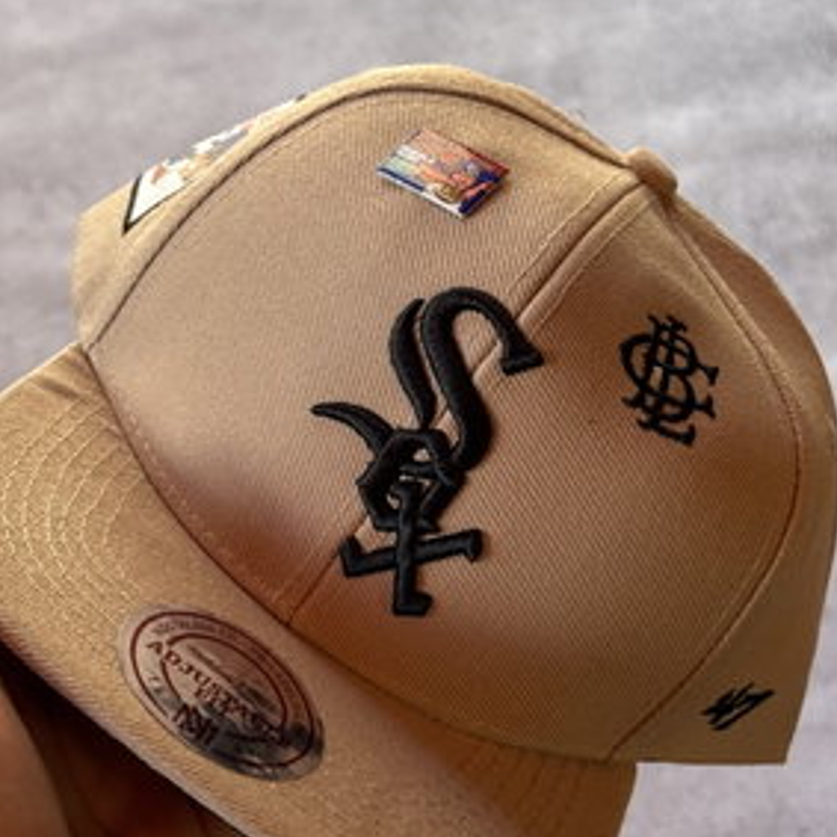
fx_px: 2188
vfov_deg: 21.6
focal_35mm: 80
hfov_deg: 21.7
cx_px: 399
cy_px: 327
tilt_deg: -67.8
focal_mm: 6.76
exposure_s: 1/122
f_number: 1.78
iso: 50
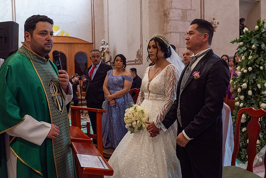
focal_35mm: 35
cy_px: 89
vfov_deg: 37.9
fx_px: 259
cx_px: 133
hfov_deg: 54.4
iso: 2500
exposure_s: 1/100
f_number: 5
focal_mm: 35
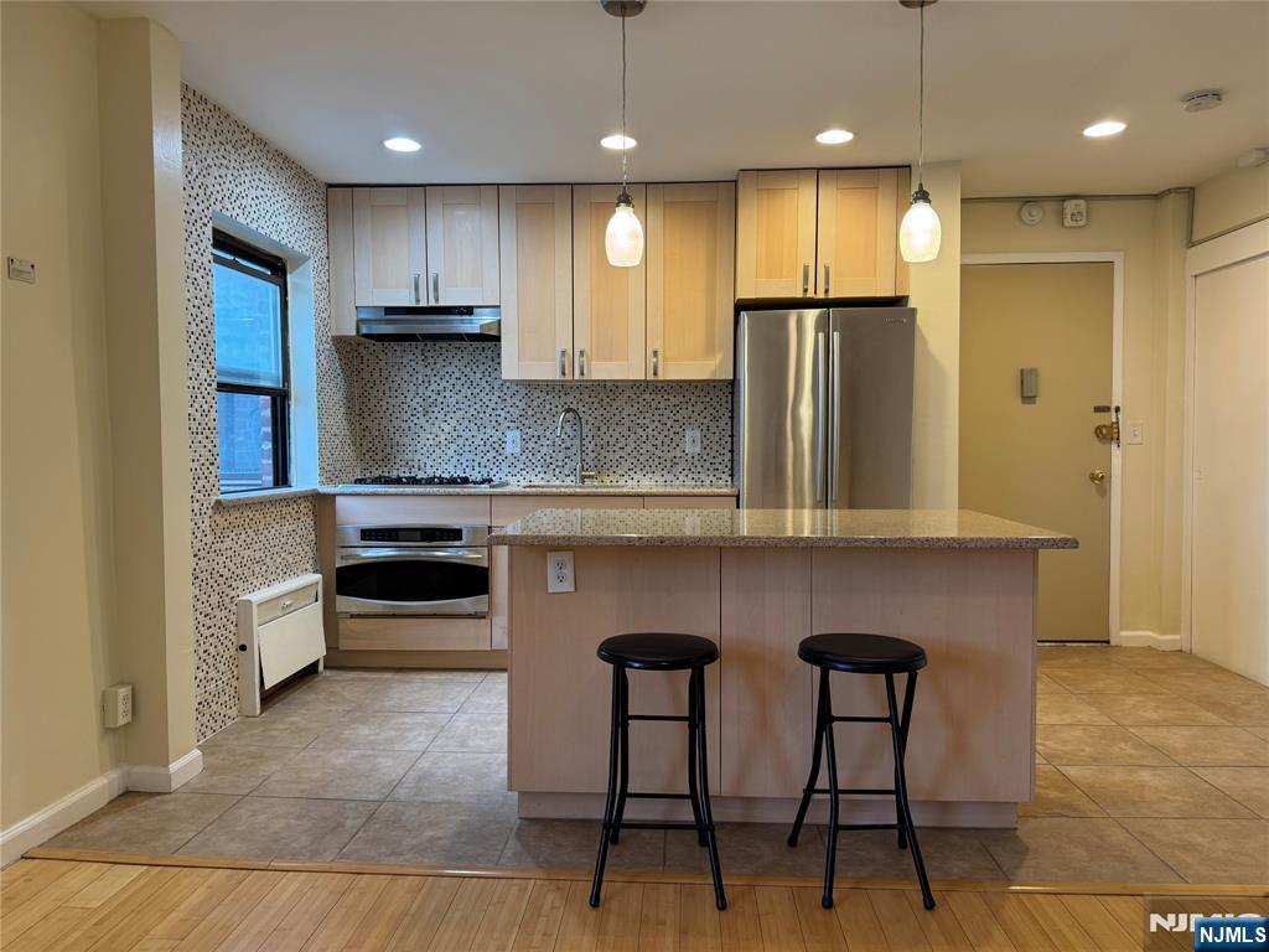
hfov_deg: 71.6
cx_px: 634
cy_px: 476
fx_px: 880
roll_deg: +0.2
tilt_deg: -3.4
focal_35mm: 24
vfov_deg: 56.8
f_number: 1.78
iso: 160
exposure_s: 1/60
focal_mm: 6.76
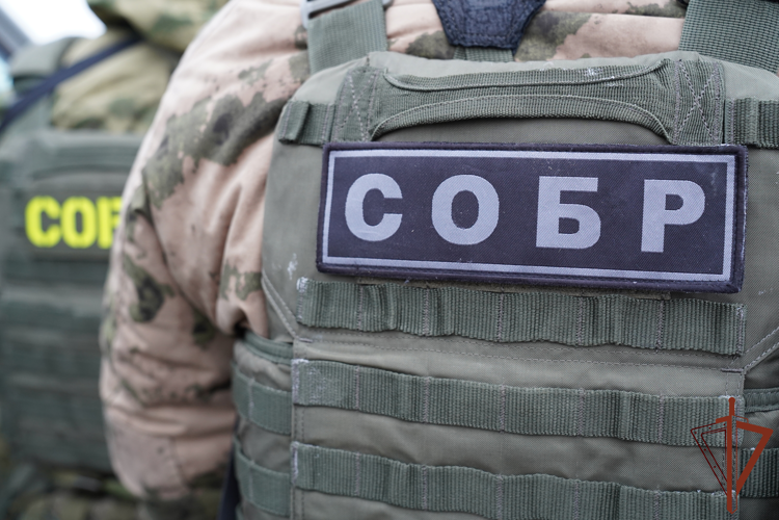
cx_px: 390
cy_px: 260
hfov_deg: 44.5
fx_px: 952
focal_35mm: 44
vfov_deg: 30.5
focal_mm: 44
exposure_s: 1/160
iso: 1250
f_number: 4
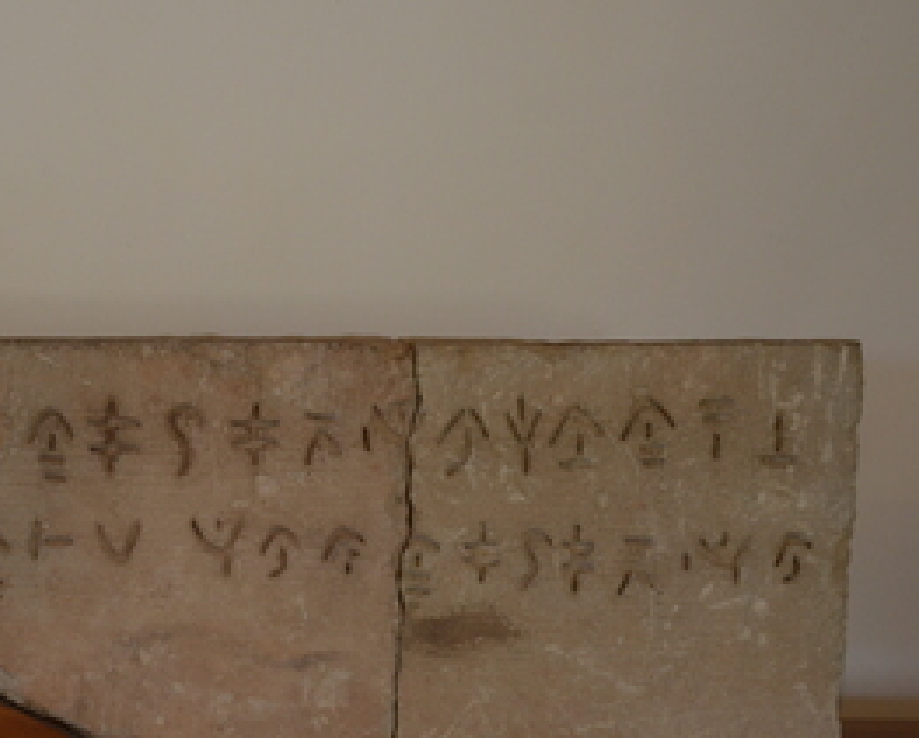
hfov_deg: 30.4
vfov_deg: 24.9
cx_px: 227
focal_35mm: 61
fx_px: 1661
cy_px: 498
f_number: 3.8
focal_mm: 26
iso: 800
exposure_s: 1/60
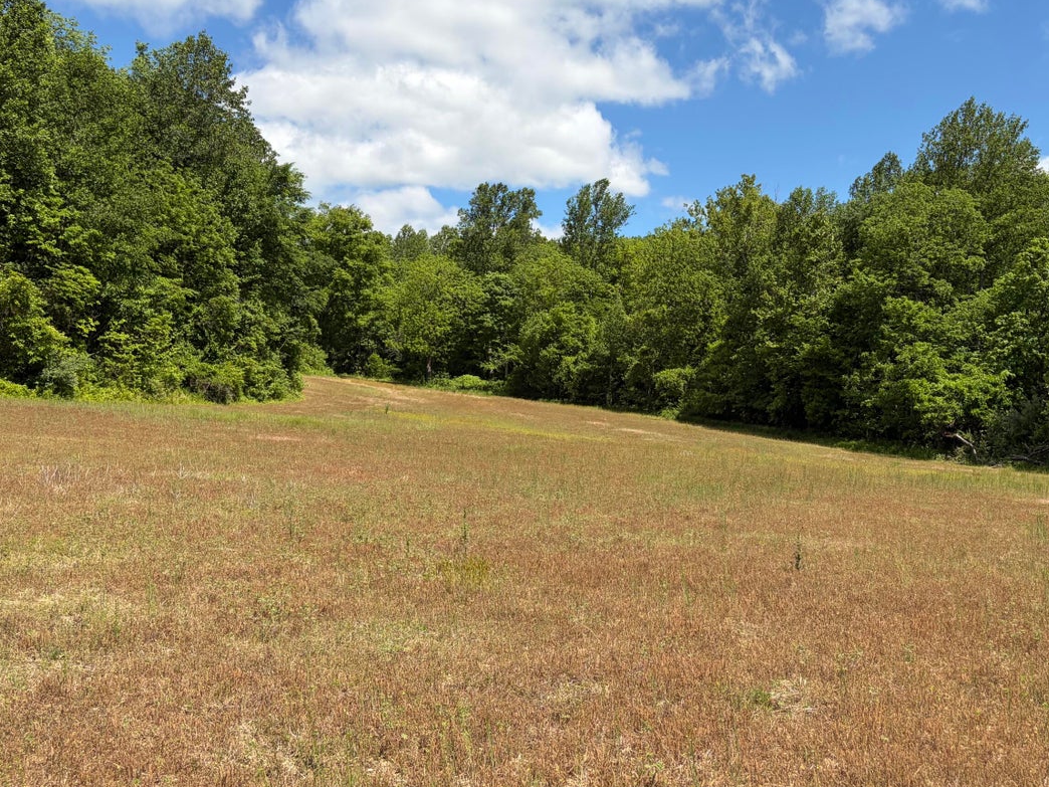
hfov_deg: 53.7
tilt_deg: +6.3
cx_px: 605
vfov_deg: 41.7
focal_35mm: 34
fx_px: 1030
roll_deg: -3.2
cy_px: 332
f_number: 1.6
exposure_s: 1/3831
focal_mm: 5.96
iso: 50
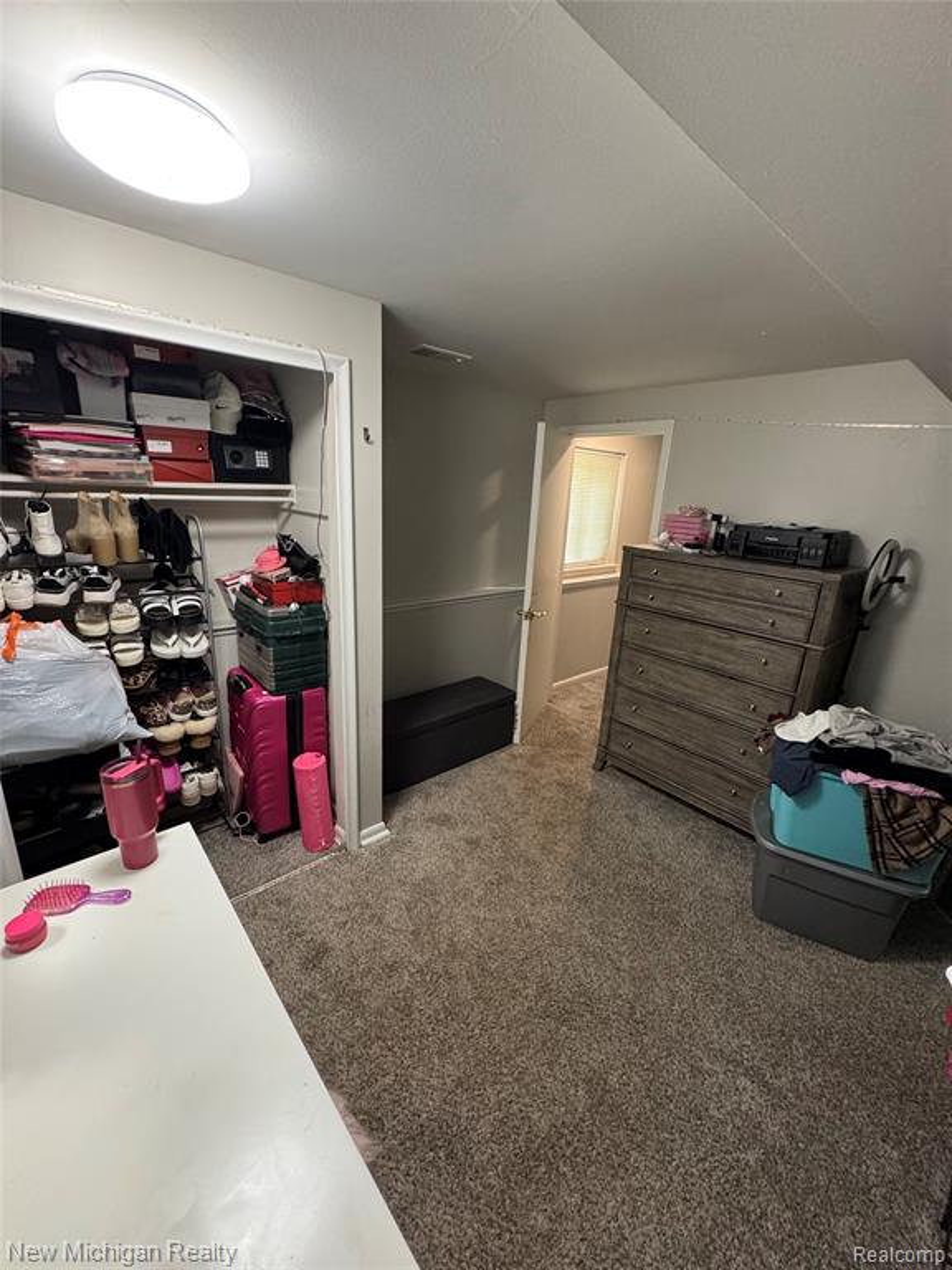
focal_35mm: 14
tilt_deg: -16.7
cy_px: 635
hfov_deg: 85.7
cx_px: 476
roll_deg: -3.8
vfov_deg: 102.1
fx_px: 513
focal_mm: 2.22
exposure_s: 1/60
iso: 500
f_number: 2.2
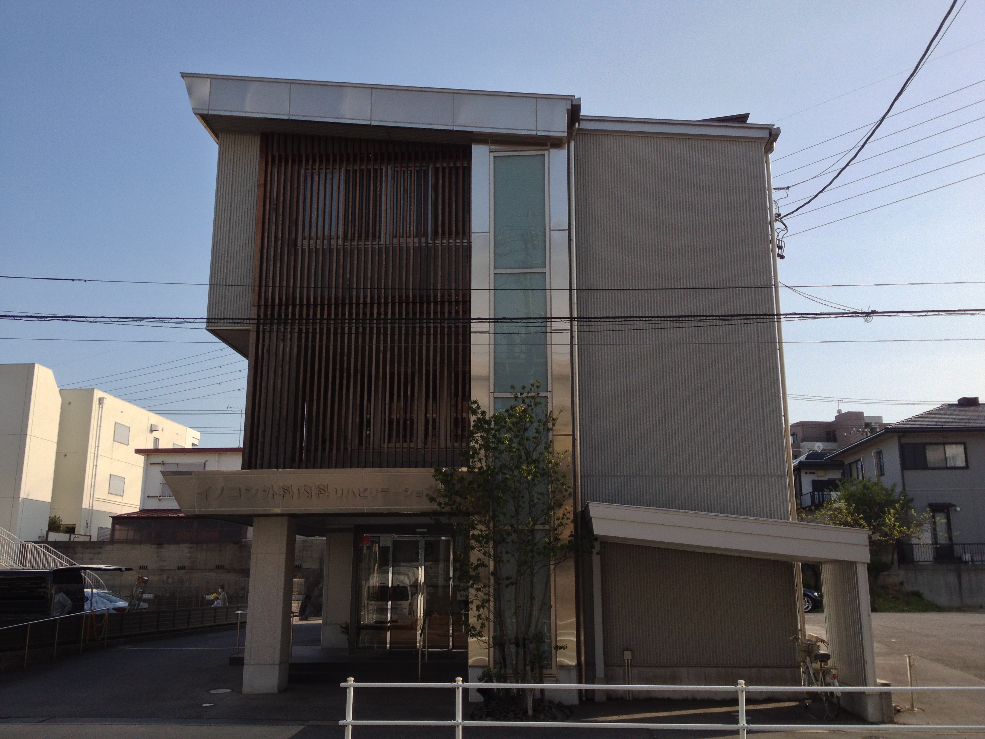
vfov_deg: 40.7
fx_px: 996
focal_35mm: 35
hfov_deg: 52.6
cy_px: 370
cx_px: 492
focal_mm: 4.28
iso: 50
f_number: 2.4
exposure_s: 1/1227
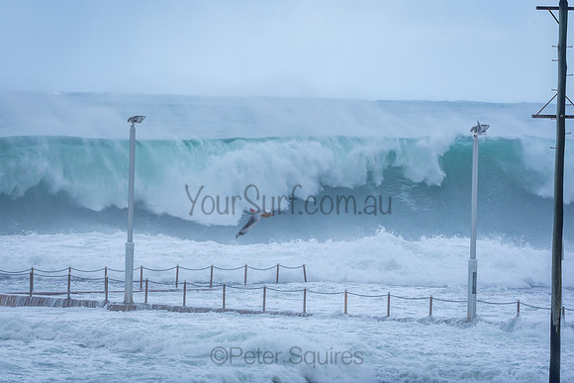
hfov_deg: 6.9
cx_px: 287
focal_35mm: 300
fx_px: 4784
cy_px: 192
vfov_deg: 4.6
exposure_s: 1/100
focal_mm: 200
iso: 200
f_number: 14
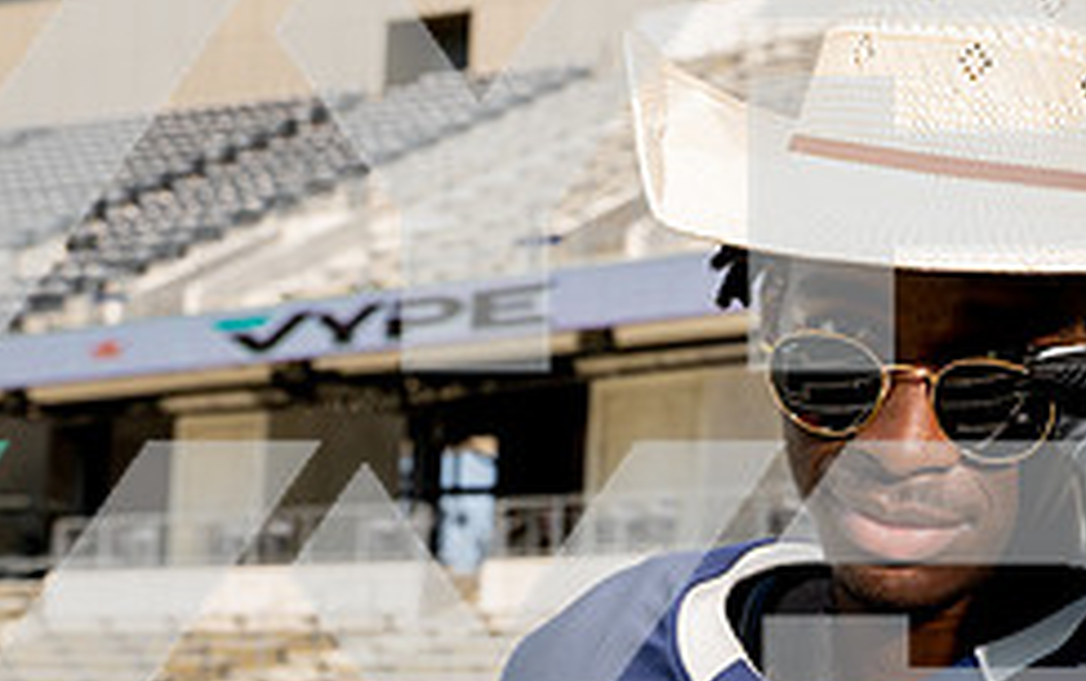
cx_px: 677
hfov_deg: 20.0
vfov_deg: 12.5
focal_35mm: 104
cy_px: 679
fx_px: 3081
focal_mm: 43
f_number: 7.1
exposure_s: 1/250
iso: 100
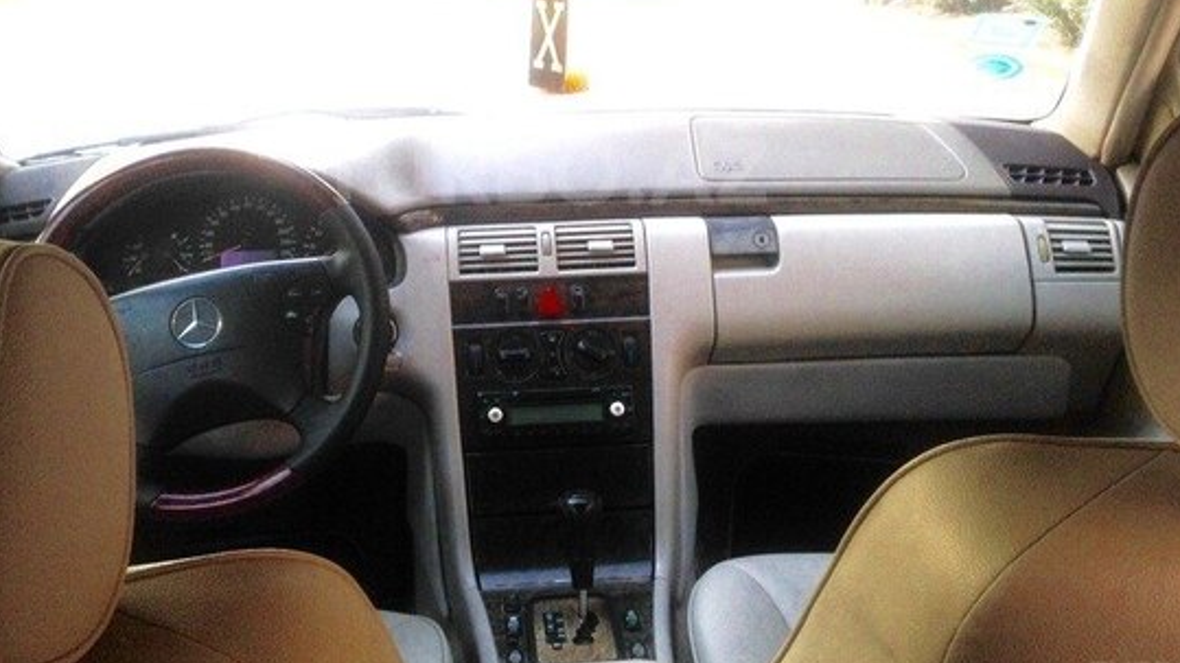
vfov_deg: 26.8
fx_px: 1377
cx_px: 543
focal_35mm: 44
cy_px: 172
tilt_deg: -10.2
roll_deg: +0.8
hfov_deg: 46.4
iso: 64
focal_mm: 4.12
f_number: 2.4
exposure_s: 1/60
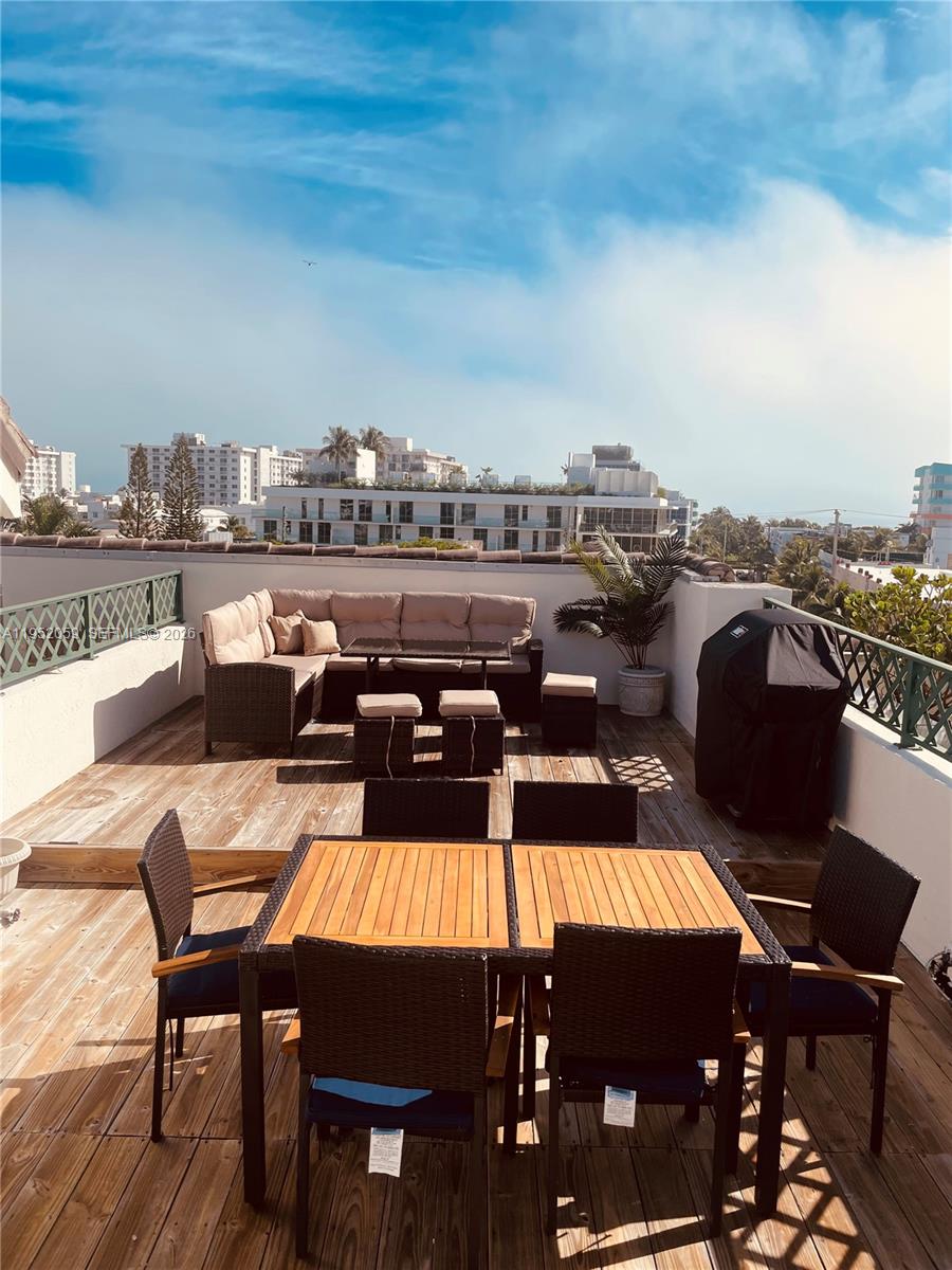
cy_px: 635
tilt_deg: -5.5
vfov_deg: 67.3
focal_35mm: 26
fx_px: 953
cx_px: 476
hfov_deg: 53.1
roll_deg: -1.3
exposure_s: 1/6135
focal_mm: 4.2
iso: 32
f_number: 1.6
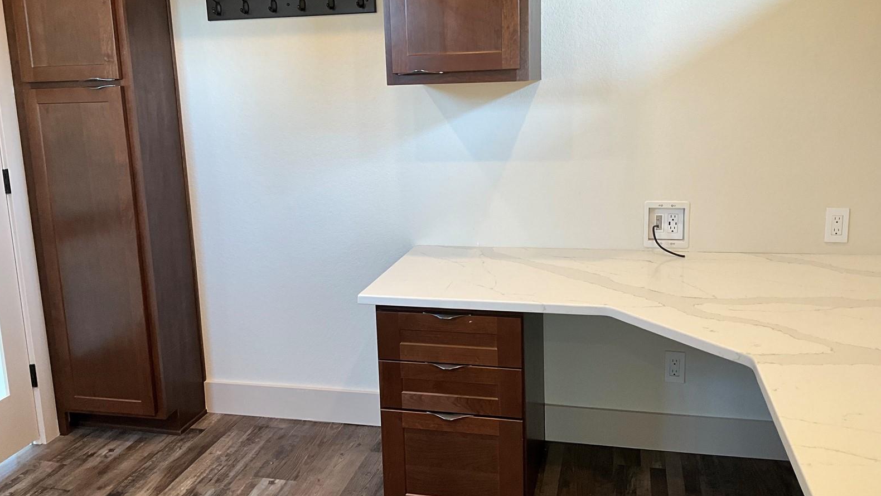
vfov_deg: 36.6
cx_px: 439
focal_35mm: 32
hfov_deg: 61.0
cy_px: 208
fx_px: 748
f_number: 1.8
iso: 40
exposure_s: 1/60
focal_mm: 3
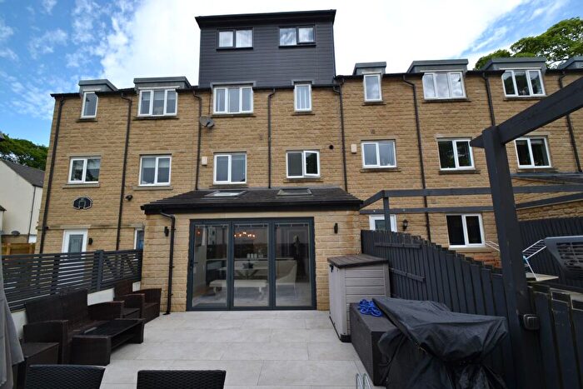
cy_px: 194
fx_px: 243
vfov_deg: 77.4
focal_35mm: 15
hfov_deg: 100.4
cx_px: 292
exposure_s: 1/160
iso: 100
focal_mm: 10
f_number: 6.3
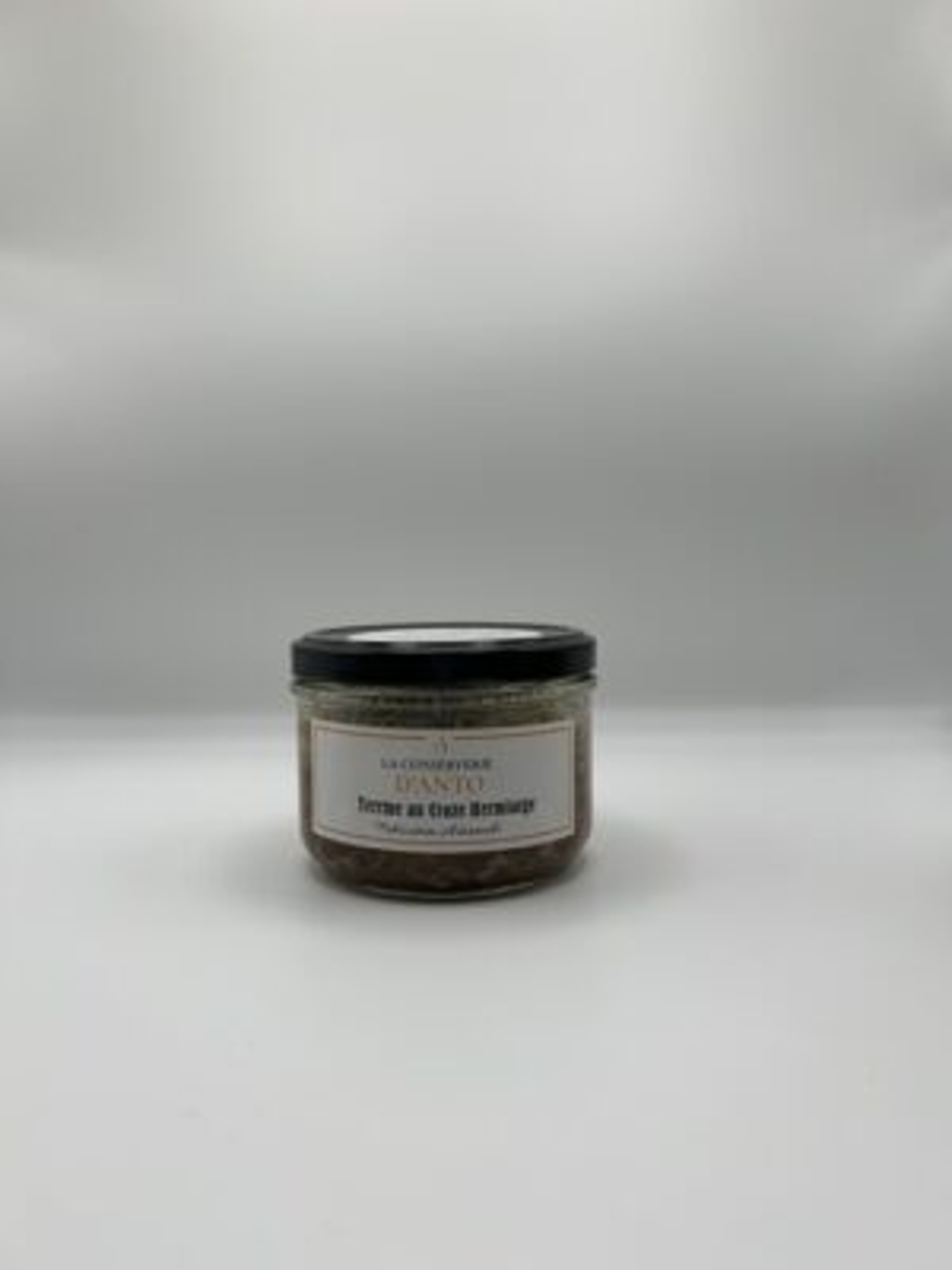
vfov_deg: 67.3
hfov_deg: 53.1
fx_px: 953
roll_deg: +0.1
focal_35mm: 26
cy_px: 635
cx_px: 476
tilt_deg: -4.6
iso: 50
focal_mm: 5.7
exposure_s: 1/709
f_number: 1.5
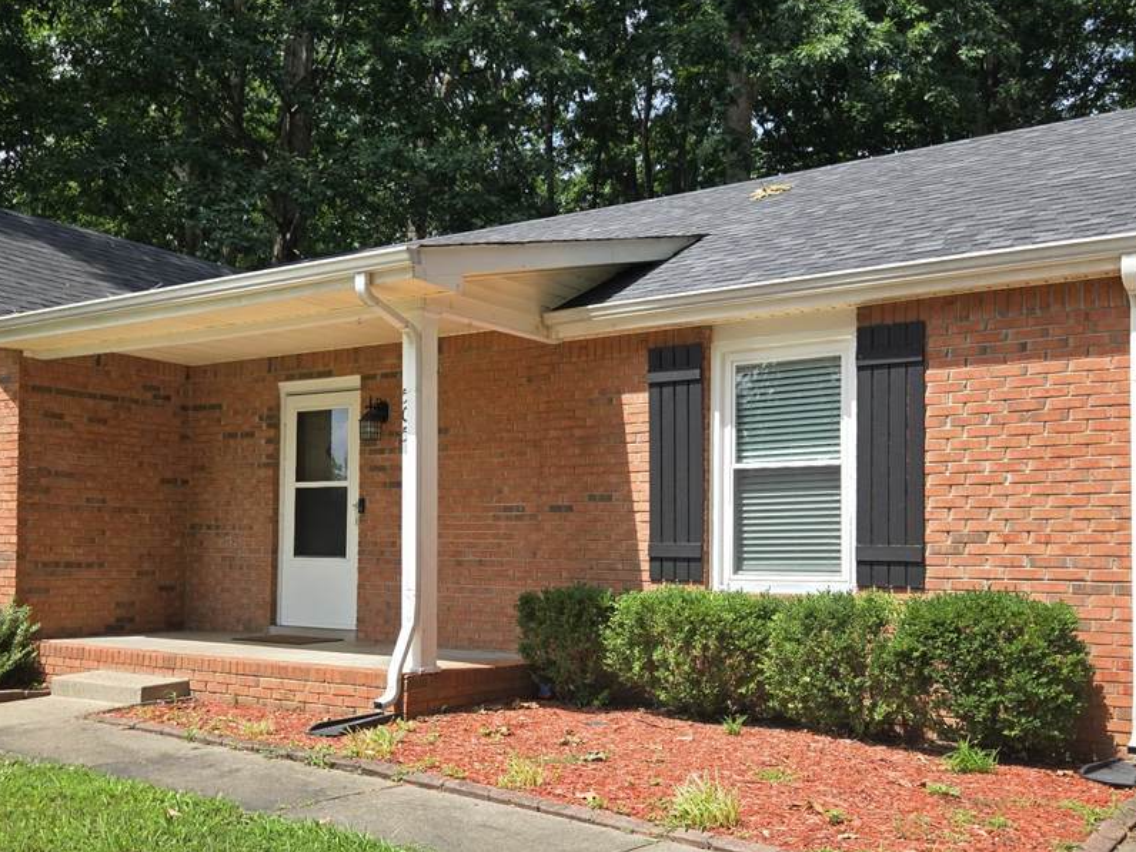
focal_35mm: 37
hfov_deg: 50.0
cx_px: 495
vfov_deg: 38.5
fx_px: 1214
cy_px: 512
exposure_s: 1/2308
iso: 80
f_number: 1.8
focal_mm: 5.4
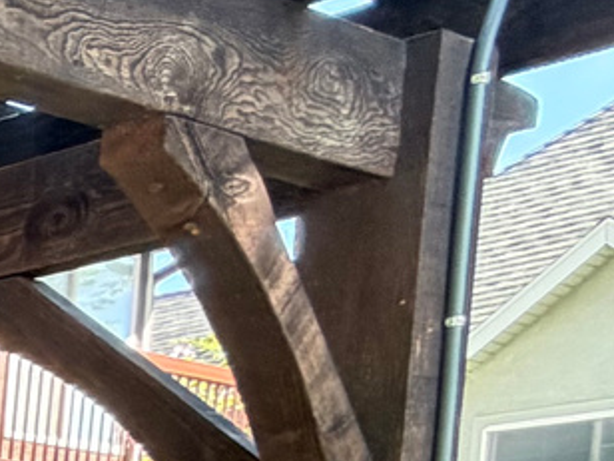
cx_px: -1256
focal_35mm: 93
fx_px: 1650
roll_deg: -0.8
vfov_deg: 13.8
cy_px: 890
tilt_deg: -5.6
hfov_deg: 11.3
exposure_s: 1/121
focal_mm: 2.22
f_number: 2.2
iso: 200
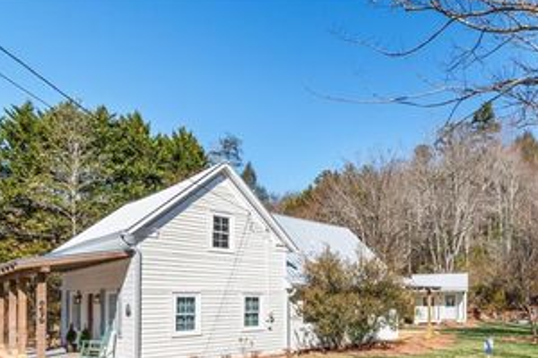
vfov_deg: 48.3
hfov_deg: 66.9
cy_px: 287
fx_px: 374
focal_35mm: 25
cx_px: 405
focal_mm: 10
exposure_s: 1/250
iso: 100
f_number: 10
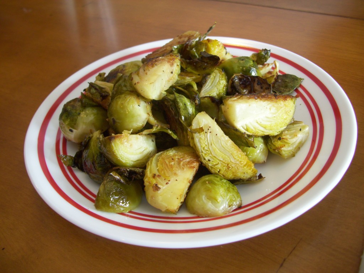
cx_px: 182
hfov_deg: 54.0
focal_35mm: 34
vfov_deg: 41.8
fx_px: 358
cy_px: 136
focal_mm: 5.7
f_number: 2.9
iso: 80
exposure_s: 1/30
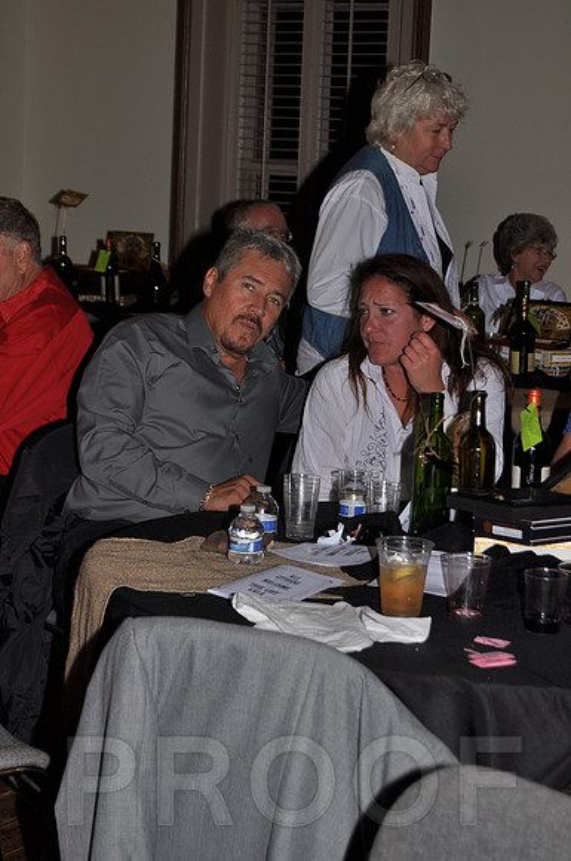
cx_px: 286
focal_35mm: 82
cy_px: 430
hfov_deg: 16.5
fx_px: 1969
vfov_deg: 24.6
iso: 200
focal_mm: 55
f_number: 5.6
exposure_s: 1/60
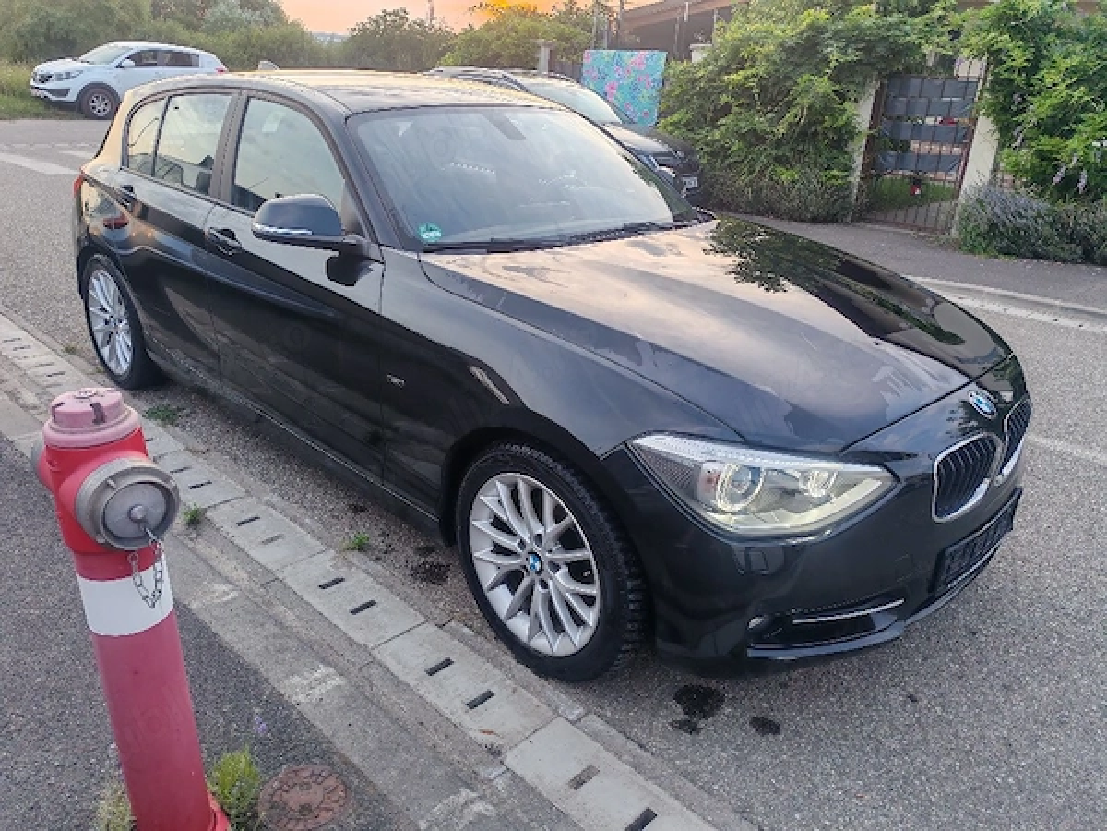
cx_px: 554
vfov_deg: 51.4
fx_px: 863
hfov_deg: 65.3
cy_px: 416
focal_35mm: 27
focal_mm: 5.52
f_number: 1.95
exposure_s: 1/132
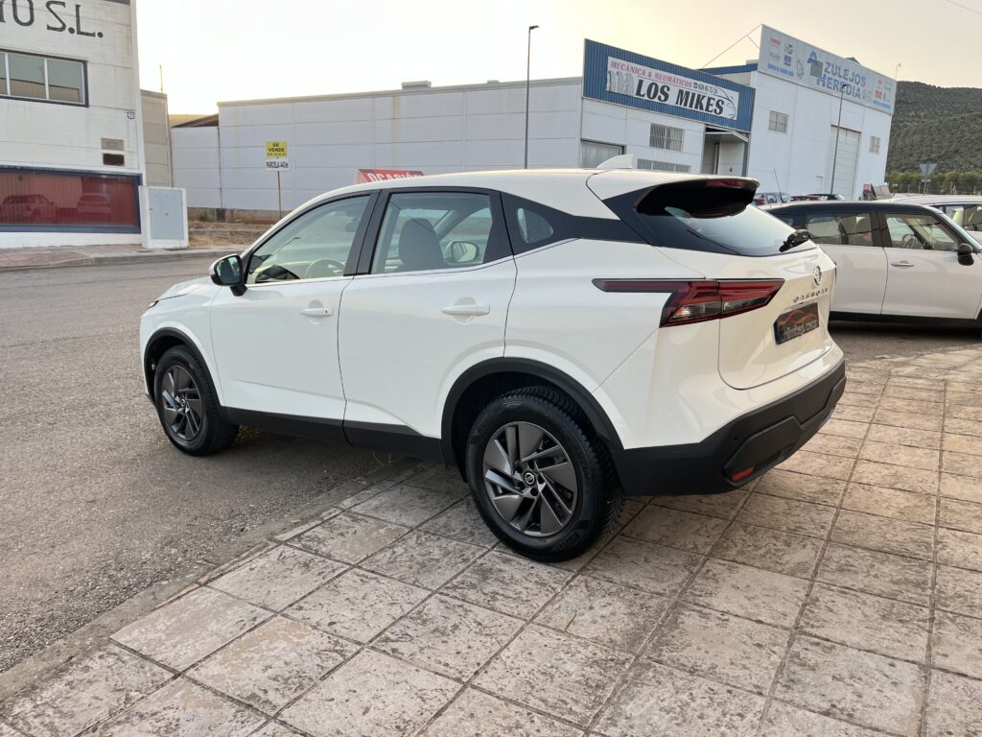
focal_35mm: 26
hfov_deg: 67.3
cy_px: 368
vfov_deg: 53.1
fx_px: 738
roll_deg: -1.6
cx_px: 491
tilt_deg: -10.0
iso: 50
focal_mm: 5.1
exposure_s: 1/222
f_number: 1.6
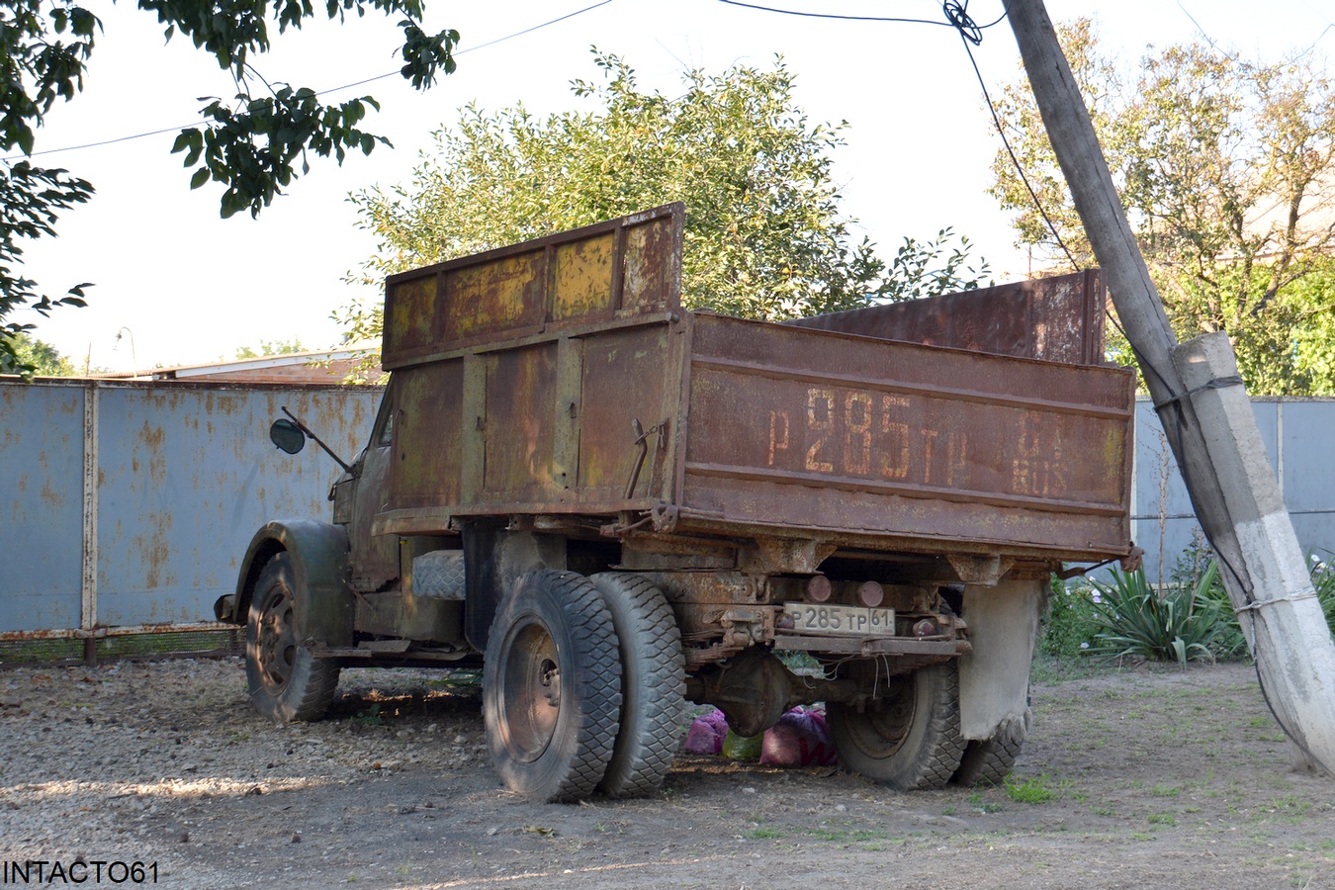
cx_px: 668
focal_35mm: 57
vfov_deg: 23.8
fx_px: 2114
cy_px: 445
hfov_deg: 35.1
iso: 200
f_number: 6.3
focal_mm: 38
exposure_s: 1/160
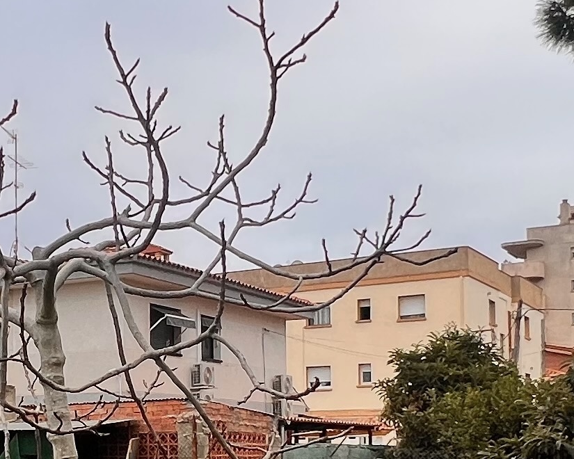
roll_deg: +0.1
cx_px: 89
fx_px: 1053
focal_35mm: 62
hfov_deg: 29.6
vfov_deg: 23.9
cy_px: 417
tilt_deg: +2.0
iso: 32
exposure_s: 1/274
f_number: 1.8
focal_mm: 1.57
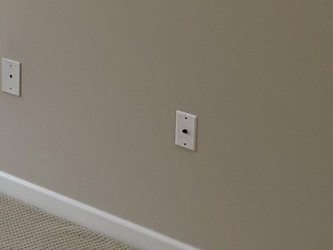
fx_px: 1164
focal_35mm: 121
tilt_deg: -2.7
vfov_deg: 11.3
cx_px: -424
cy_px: -216
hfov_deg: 13.0
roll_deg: -0.9
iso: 100
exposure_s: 1/120
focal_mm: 6.76
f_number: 1.78
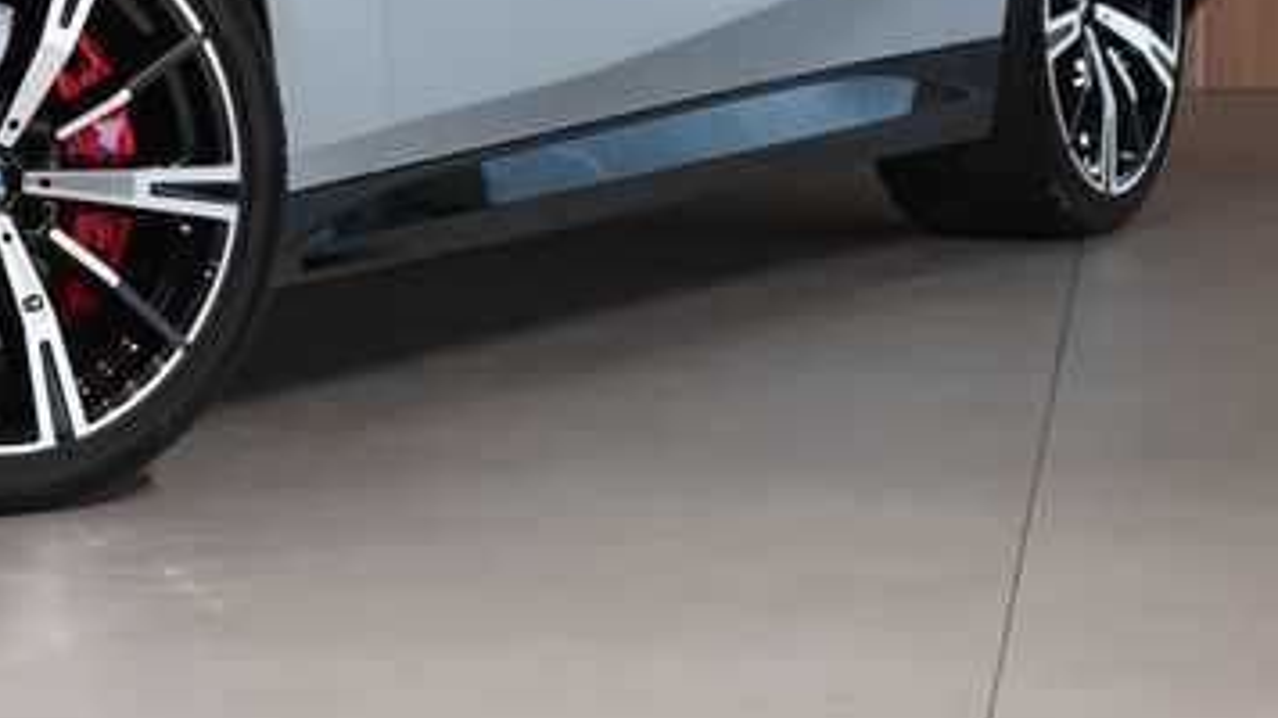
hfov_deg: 11.7
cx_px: -208
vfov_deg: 6.6
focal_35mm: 181
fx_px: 6132
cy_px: -267
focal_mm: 60
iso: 1600
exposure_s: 1/60
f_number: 5
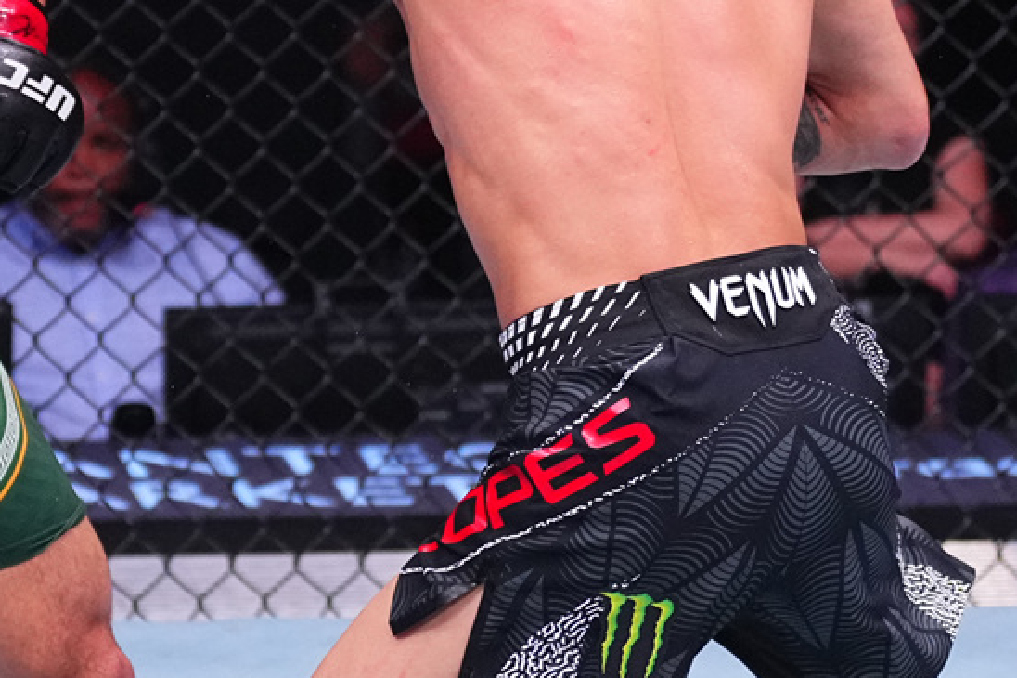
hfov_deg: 14.8
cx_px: 199
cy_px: 30
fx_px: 3897
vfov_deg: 9.9
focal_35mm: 138
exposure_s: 1/1600
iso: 3200
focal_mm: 70
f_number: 2.8
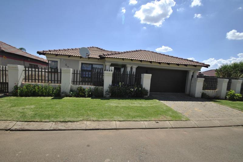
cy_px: 81
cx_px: 122
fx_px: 101
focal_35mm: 15
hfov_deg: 100.3
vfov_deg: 77.4
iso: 100
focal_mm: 10
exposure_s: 1/250
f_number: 8
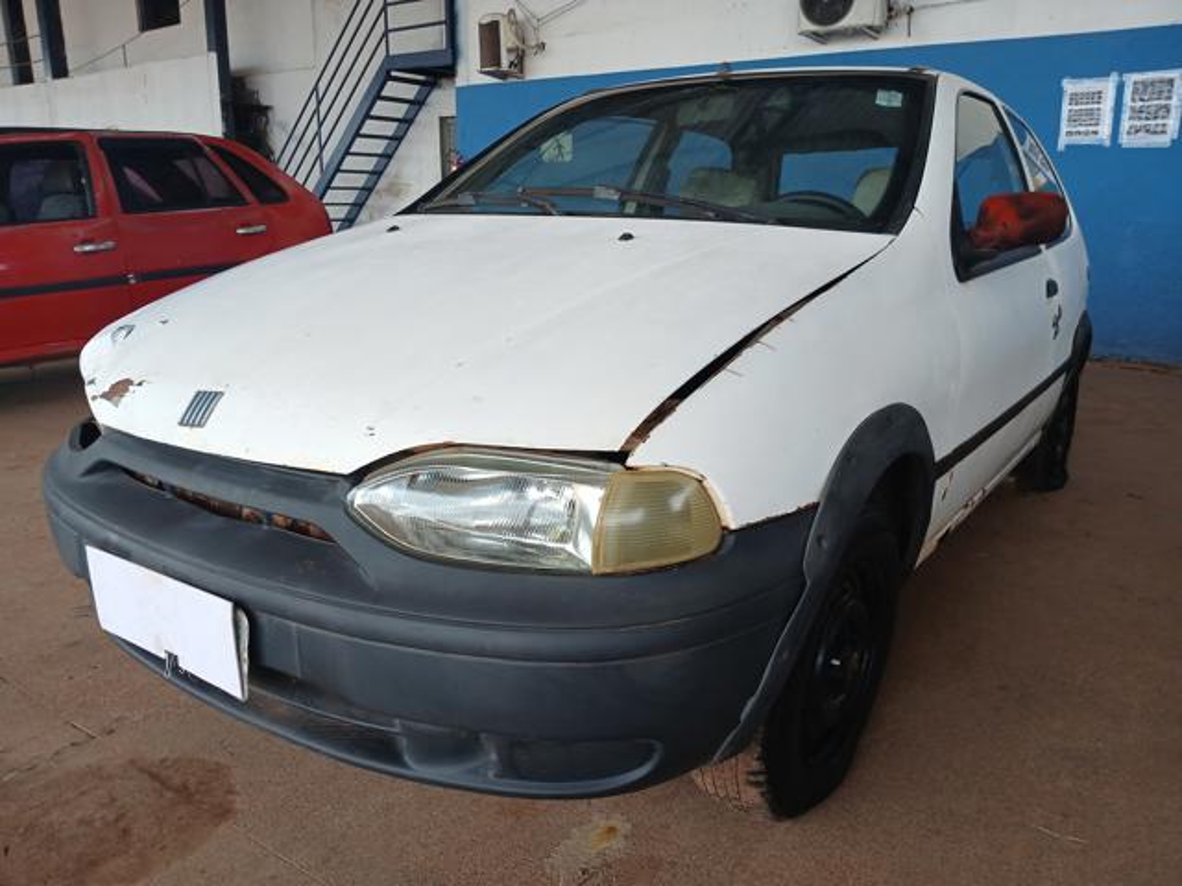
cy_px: 443
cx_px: 591
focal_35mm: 26
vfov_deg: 53.1
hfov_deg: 67.3
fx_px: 888
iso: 80
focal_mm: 3.98
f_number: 1.8
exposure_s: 1/60
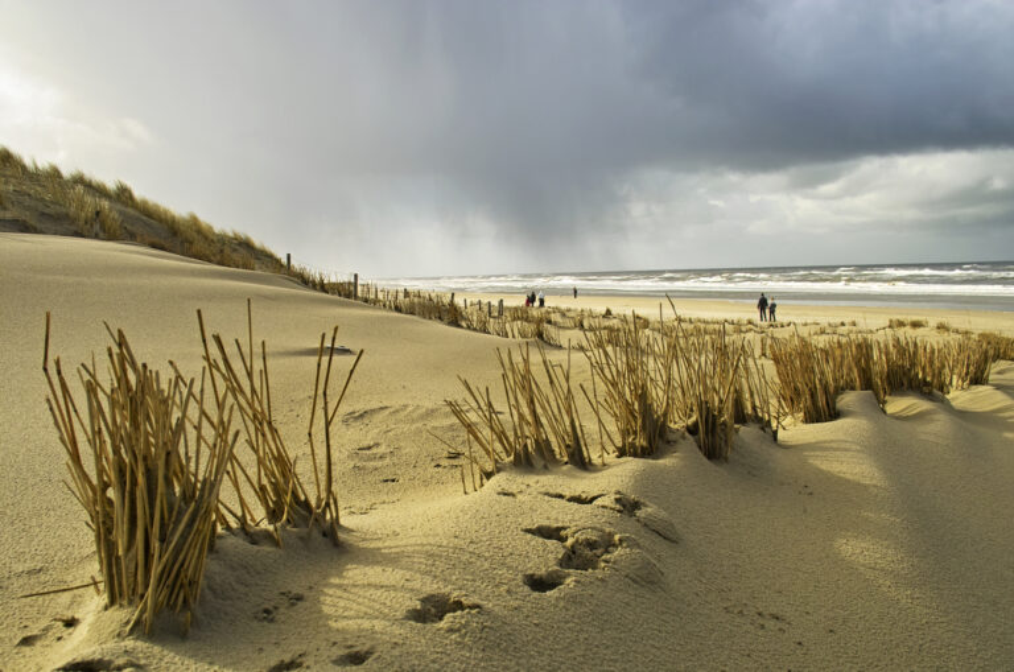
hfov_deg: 55.9
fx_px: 956
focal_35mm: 34
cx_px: 507
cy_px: 336
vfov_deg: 38.7
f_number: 8
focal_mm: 20
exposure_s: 1/200
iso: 100
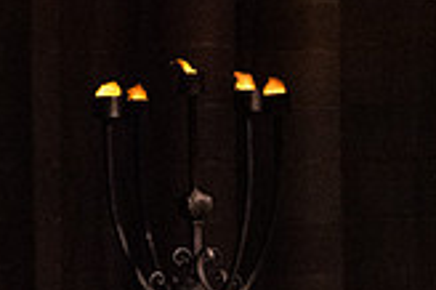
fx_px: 8554
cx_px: -207
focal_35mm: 707
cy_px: 438
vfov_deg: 1.9
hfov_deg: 2.9
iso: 25600
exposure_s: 1/320
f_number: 6.3
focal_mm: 200
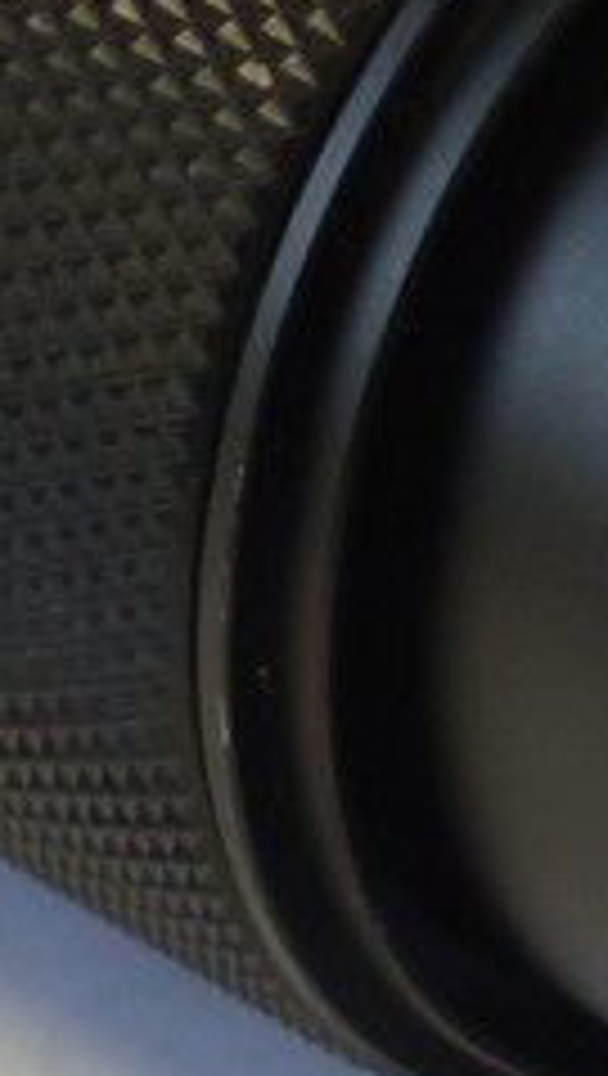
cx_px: 964
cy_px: 486
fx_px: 9371
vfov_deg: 6.6
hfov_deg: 3.7
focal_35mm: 328
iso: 400
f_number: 9
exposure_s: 1/13
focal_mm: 30
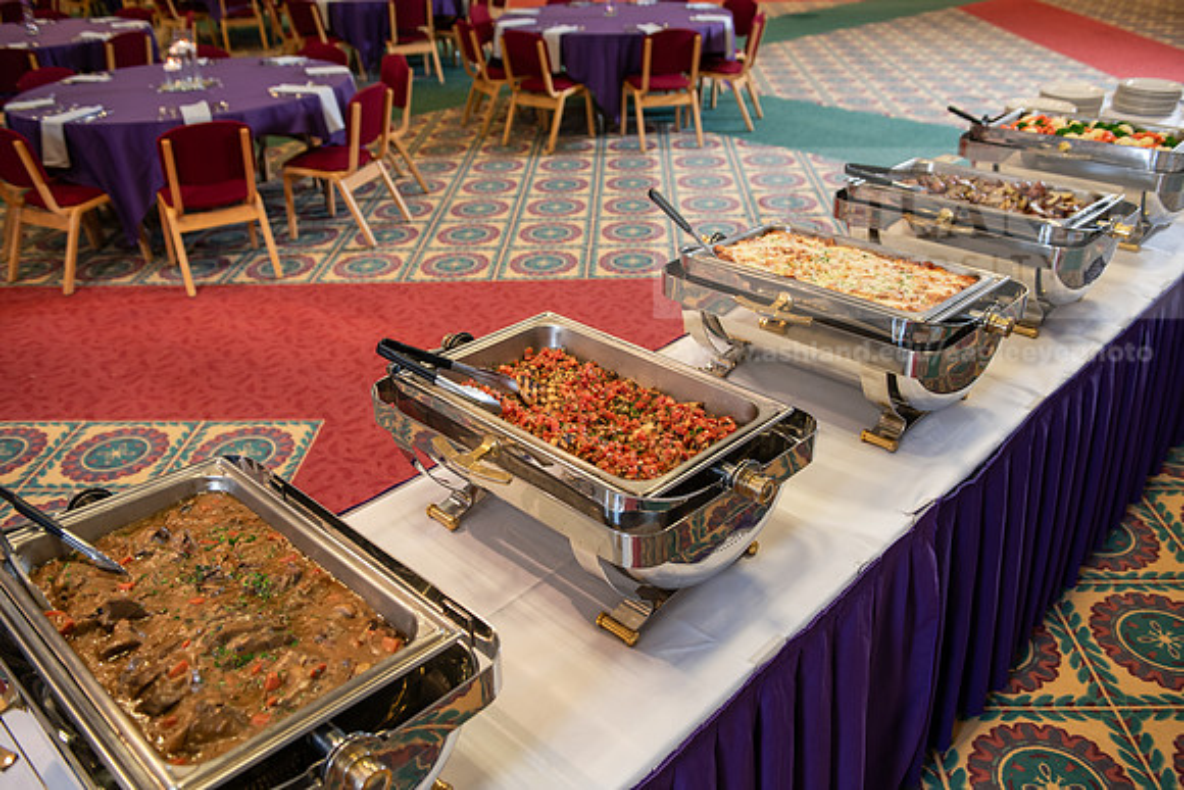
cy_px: 395
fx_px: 1020
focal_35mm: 31
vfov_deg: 42.3
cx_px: 592
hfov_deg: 60.3
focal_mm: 31
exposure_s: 1/80
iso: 500
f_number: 3.5
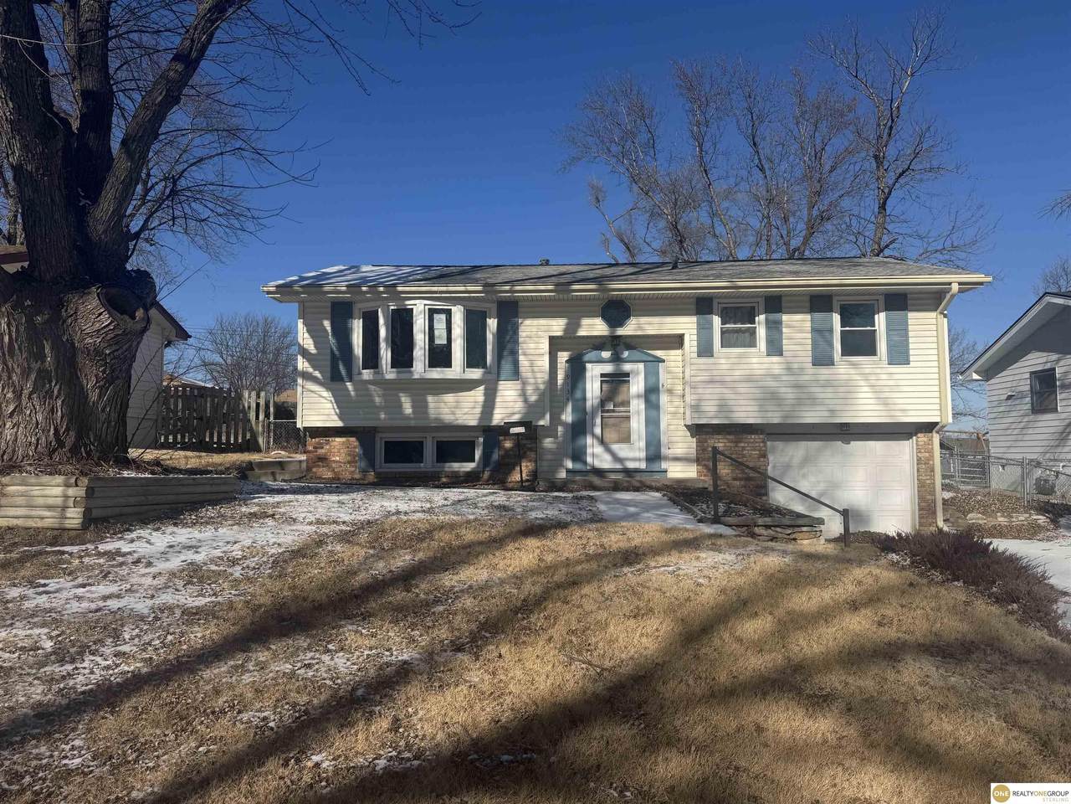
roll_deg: +0.3
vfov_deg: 56.8
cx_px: 536
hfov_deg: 71.6
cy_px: 402
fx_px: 743
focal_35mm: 24
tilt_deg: +3.6
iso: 80
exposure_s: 1/7937
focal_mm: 6.76
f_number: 1.78
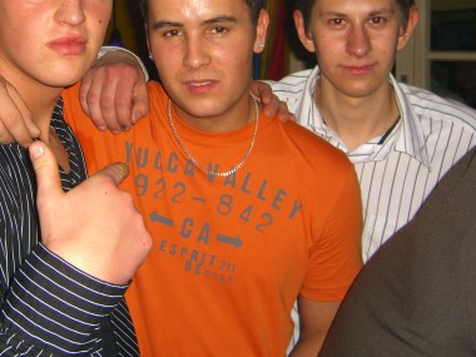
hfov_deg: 31.8
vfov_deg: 24.1
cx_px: 144
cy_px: 78
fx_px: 825
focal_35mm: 60
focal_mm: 7.9
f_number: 2.8
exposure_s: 1/60
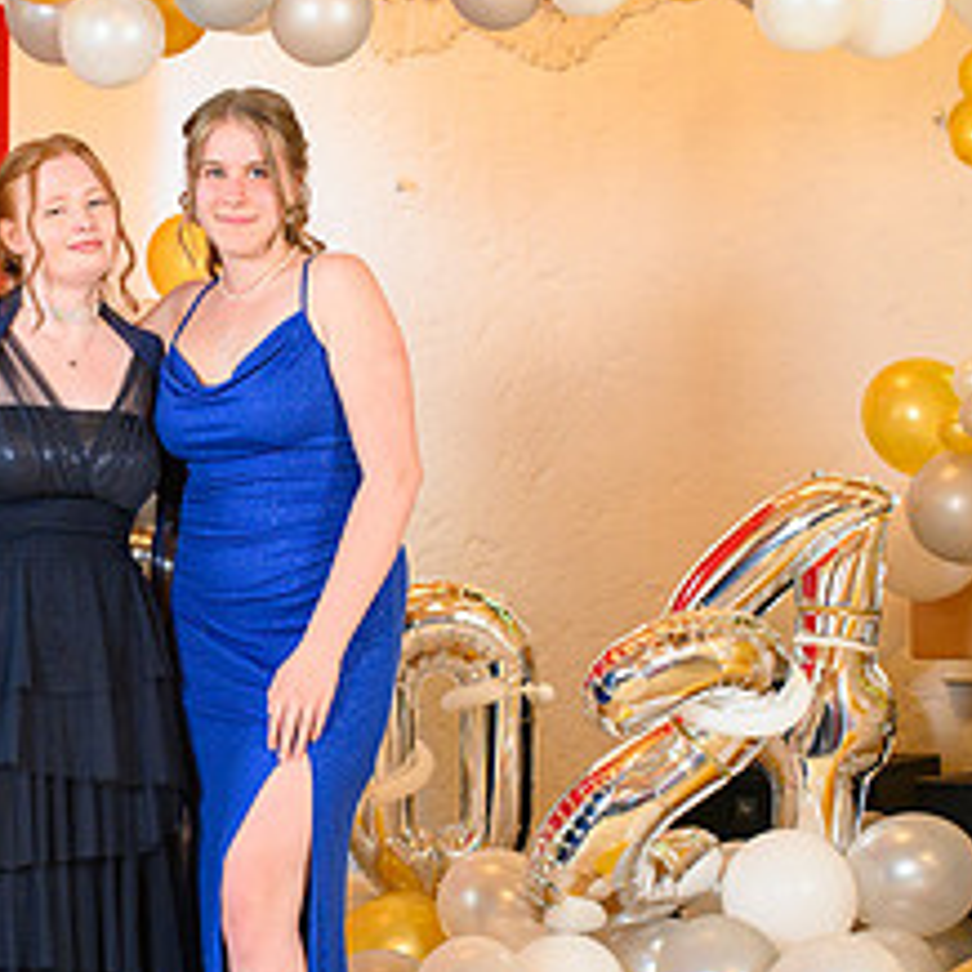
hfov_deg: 21.5
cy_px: 544
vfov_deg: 21.9
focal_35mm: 79
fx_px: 2510
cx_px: 111
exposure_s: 1/100
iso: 1250
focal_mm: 35
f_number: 3.5
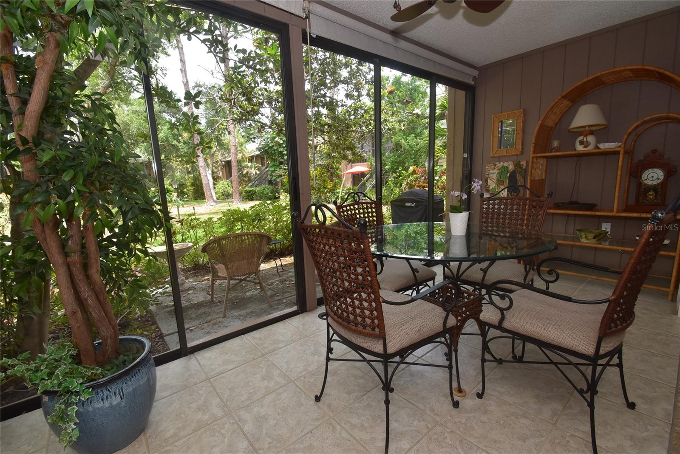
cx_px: 340
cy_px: 227
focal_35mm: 15
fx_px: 284
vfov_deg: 77.4
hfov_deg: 100.4
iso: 560
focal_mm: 10
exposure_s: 1/125
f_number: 9
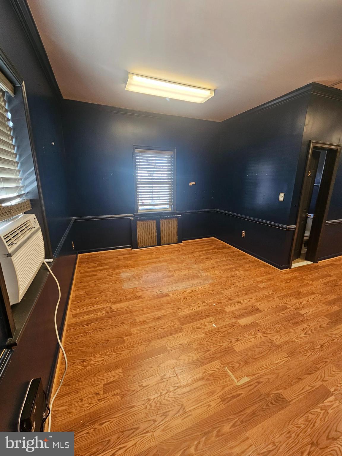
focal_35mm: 13
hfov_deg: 89.9
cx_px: 171
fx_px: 171
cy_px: 228
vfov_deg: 106.2
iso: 125
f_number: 2.2
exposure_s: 1/61
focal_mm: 2.2
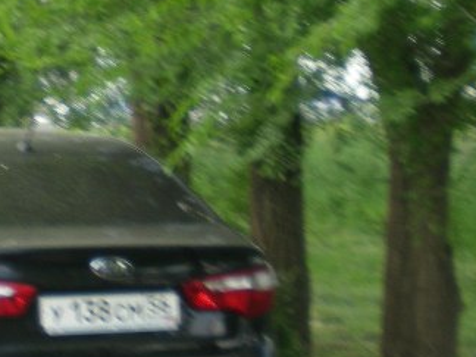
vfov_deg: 12.3
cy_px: 94
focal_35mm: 120
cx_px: 64
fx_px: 1650
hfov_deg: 16.2
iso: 50
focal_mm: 6.3
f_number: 3.1
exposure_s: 1/128
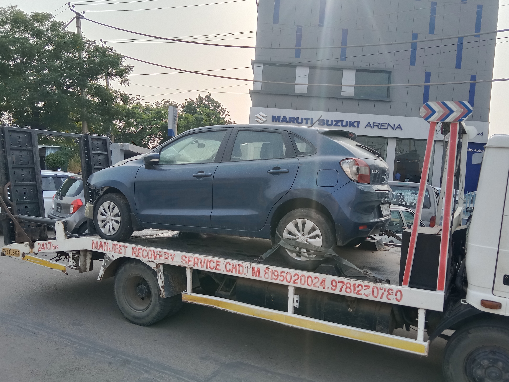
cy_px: 204
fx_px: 426
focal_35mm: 29
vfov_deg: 48.2
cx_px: 270
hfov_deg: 61.6
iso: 104
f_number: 2.2
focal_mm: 3.65
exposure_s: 1/235
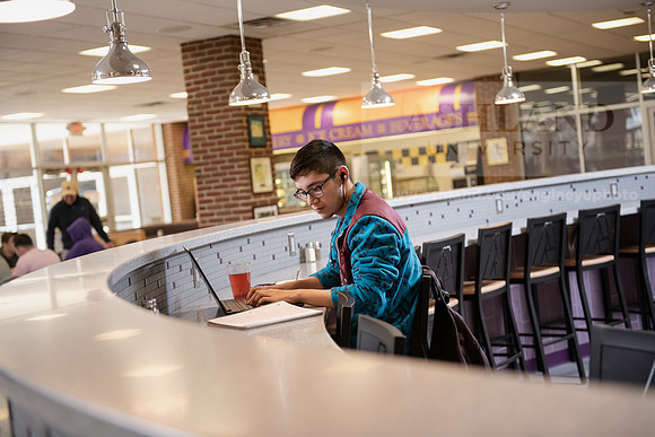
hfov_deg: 35.6
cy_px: 218
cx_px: 328
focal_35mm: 56
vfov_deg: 24.2
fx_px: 1019
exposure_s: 1/200
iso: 800
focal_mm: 56
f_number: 3.2
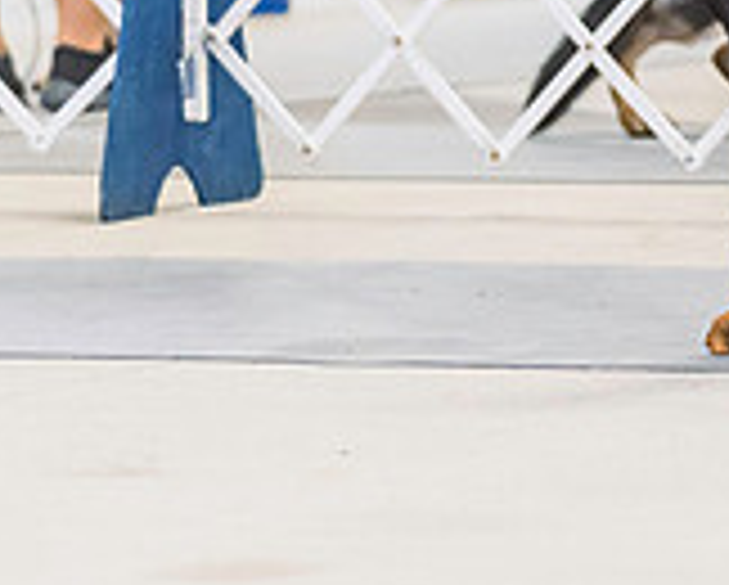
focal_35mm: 469
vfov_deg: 3.3
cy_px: -140
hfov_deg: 4.1
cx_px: 763
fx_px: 10131
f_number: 2.8
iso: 4000
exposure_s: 1/160
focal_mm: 120
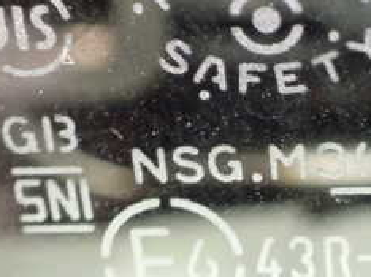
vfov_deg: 18.7
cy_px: 13
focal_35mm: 77
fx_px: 824
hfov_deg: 24.7
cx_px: 330
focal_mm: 5.4
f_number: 2.3
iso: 800
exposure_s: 1/80
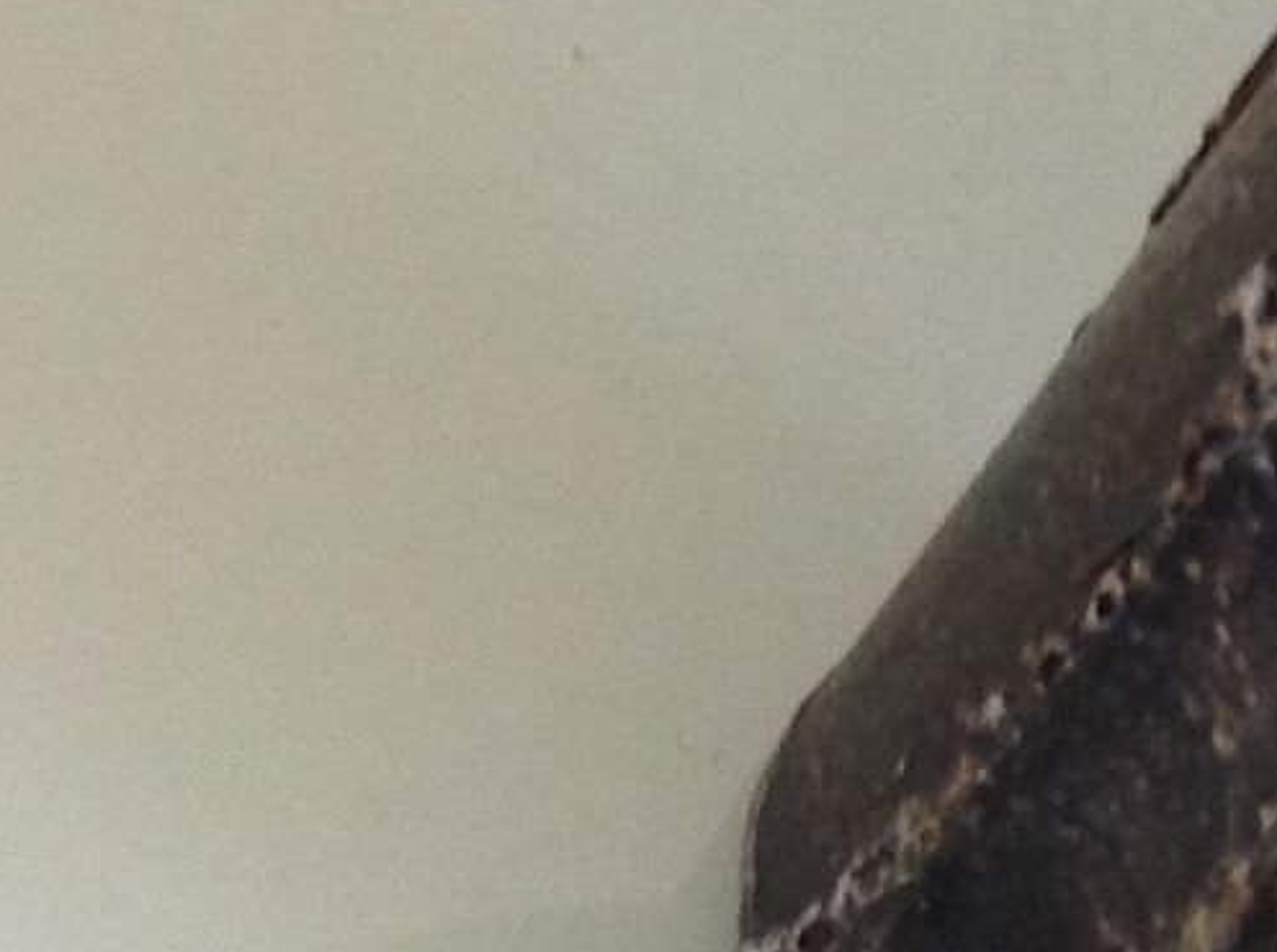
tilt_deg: -18.7
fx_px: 6738
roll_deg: -37.0
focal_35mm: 183
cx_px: 2531
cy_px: -877
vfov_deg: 7.8
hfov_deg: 10.0
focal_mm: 4.28
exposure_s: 1/15
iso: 100
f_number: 2.4
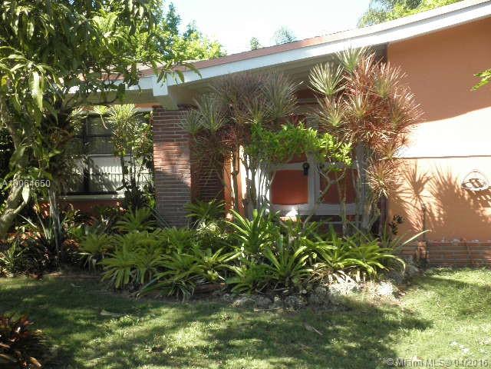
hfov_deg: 42.9
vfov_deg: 32.9
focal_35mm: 44
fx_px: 624
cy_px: 184
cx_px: 246
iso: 64
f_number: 3.4
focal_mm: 7.9
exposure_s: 1/200
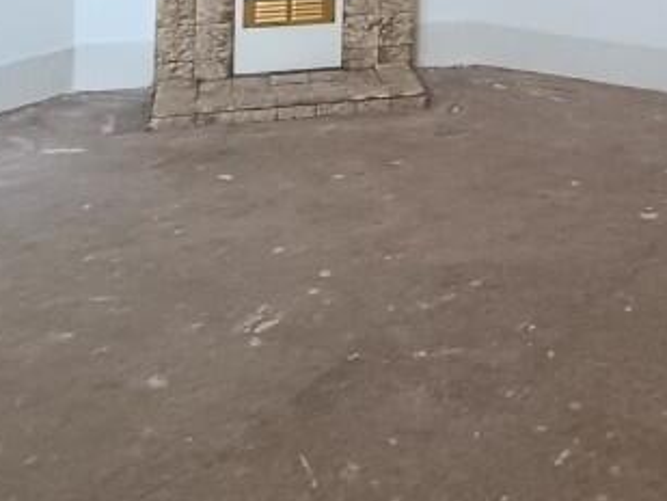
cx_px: 676
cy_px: -207
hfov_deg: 33.0
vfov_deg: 23.3
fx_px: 1022
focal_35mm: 53
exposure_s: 1/50
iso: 311
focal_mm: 1.66
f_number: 2.2
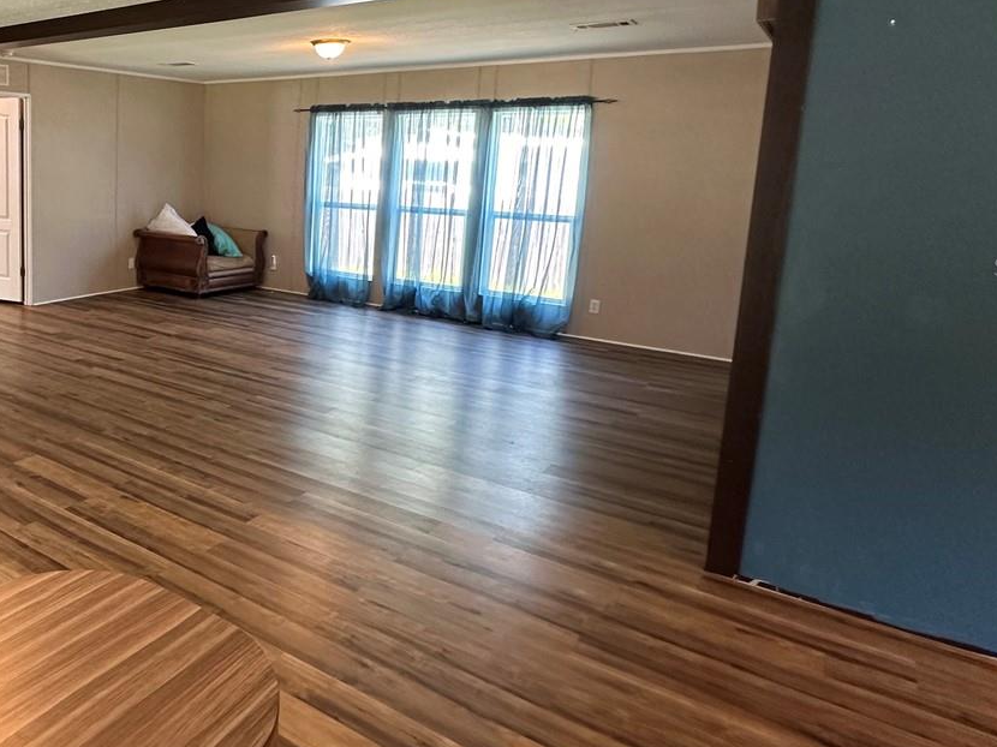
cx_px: 147
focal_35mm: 27
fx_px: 777
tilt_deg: -7.9
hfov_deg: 58.2
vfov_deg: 50.7
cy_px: 267
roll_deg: -1.1
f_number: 2.2
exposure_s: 1/60
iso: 250
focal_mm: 2.22
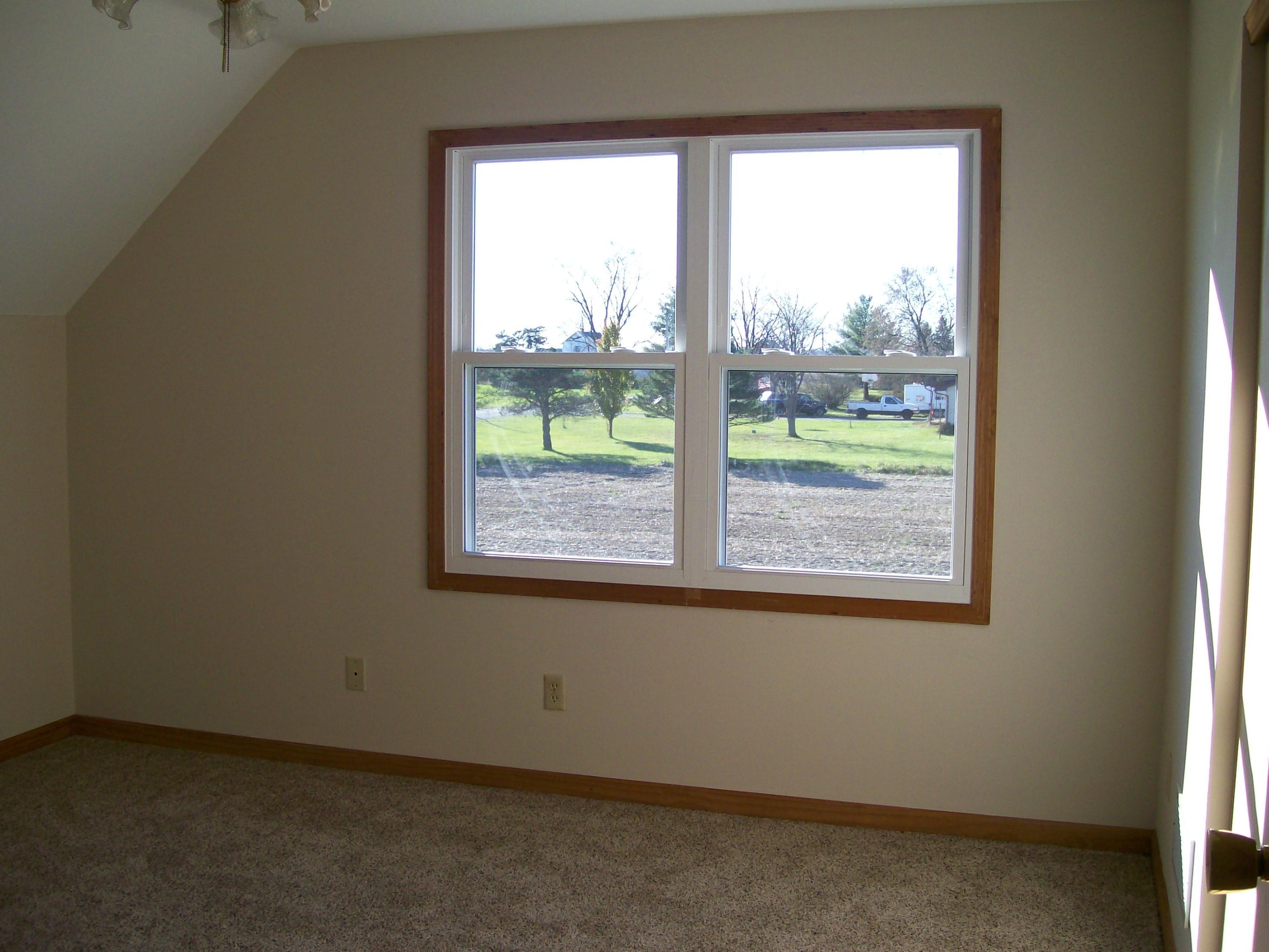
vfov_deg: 39.7
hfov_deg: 51.4
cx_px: 634
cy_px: 476
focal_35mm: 36
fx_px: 1320
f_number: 2.7
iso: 80
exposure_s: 1/304
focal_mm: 6
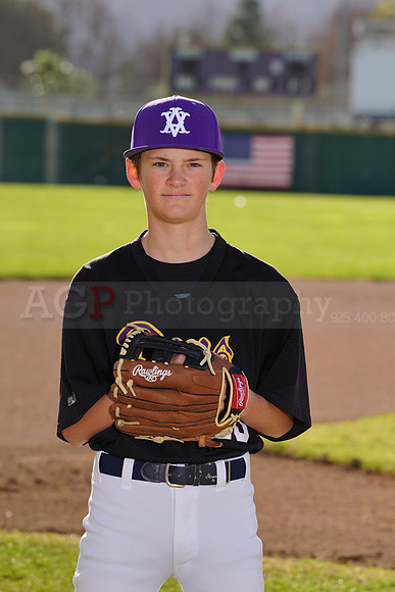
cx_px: 198
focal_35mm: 224
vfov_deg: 9.2
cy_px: 296
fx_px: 3684
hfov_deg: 6.1
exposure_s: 1/200
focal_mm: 224
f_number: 9
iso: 100
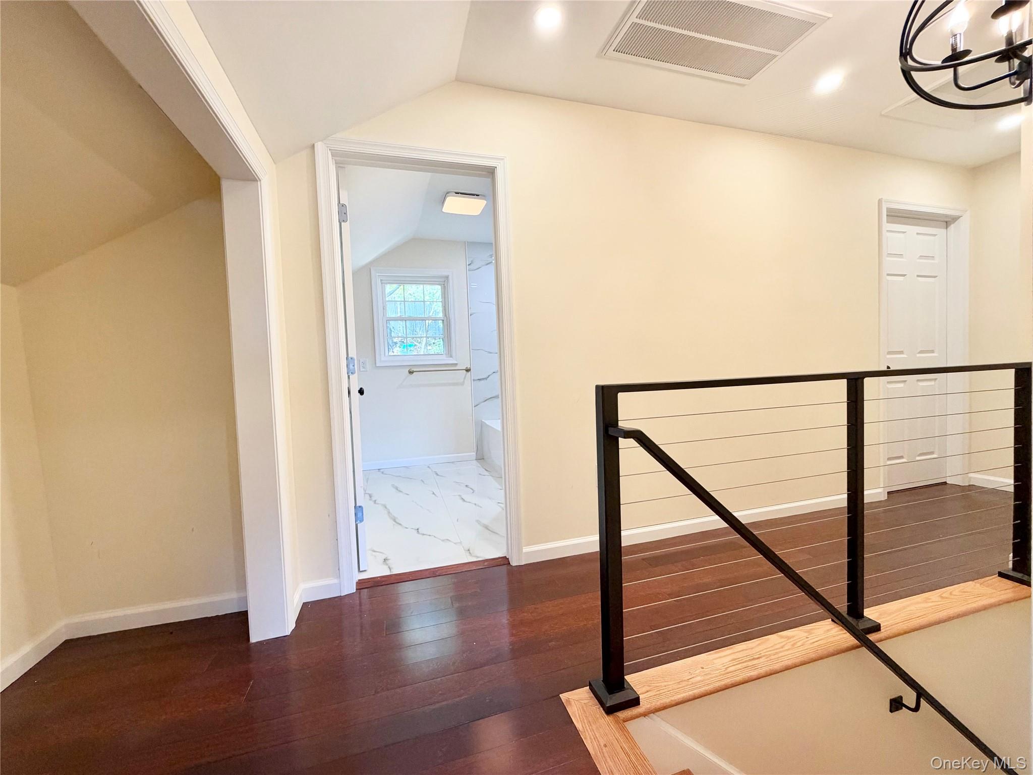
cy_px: 388
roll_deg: +2.2
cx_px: 516
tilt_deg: -2.3
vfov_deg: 85.7
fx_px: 418
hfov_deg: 102.1
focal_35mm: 14
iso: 250
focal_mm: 2.22
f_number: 2.2
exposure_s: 1/120
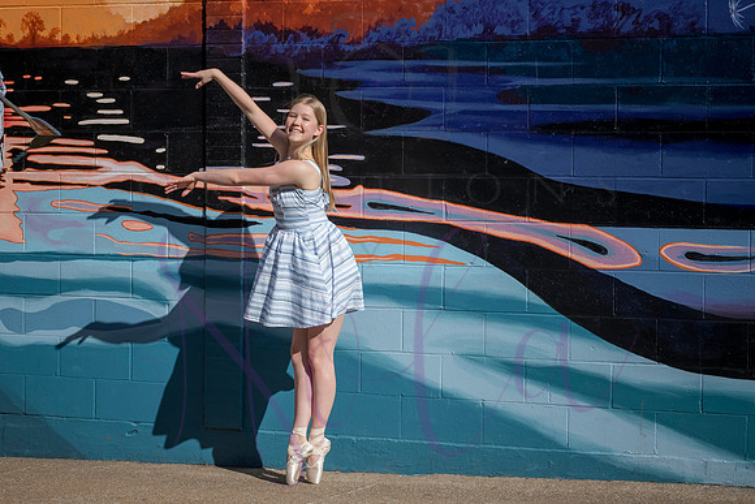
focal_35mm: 101
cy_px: 251
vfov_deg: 13.5
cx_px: 339
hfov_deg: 20.1
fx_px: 2127
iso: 400
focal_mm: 92
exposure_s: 1/1000
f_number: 11
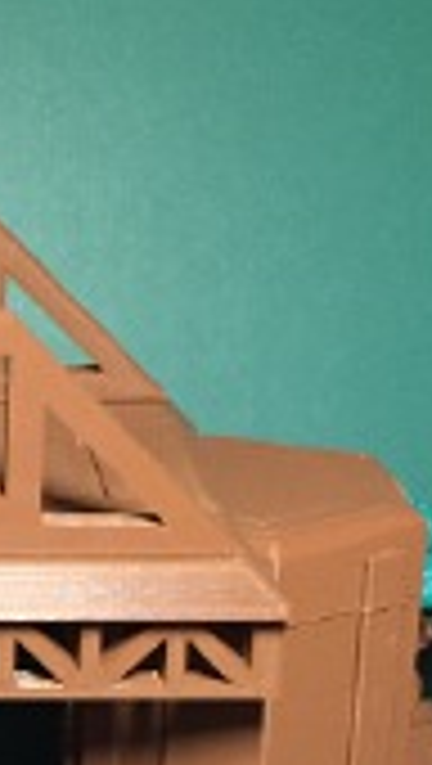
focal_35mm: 99
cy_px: 680
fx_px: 2010
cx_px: -205
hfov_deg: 11.8
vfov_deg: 21.1
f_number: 2.2
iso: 250
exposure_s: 1/25
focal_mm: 4.15
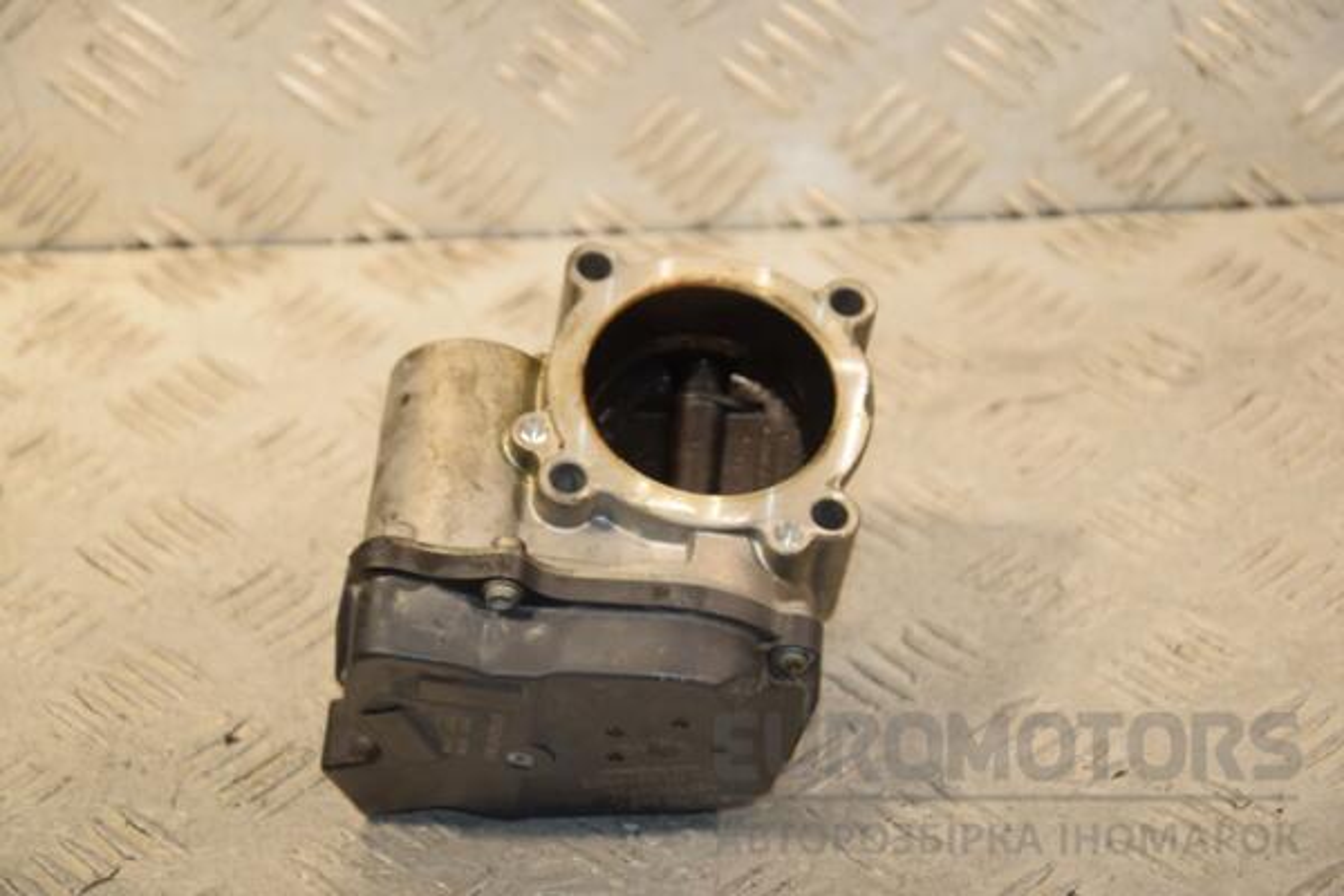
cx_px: 672
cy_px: 448
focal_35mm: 120
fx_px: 4480
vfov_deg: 11.4
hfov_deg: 17.1
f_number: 6.3
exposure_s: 1/200
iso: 800
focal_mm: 80
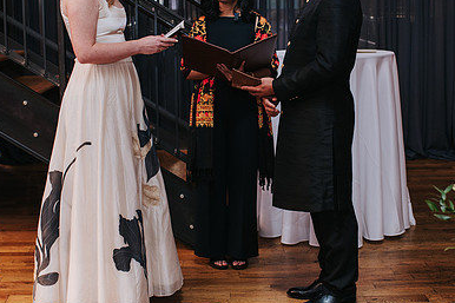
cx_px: 249
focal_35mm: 68
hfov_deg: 29.7
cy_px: 128
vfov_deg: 20.0
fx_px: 859
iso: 800
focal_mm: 35
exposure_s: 1/200
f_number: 3.2
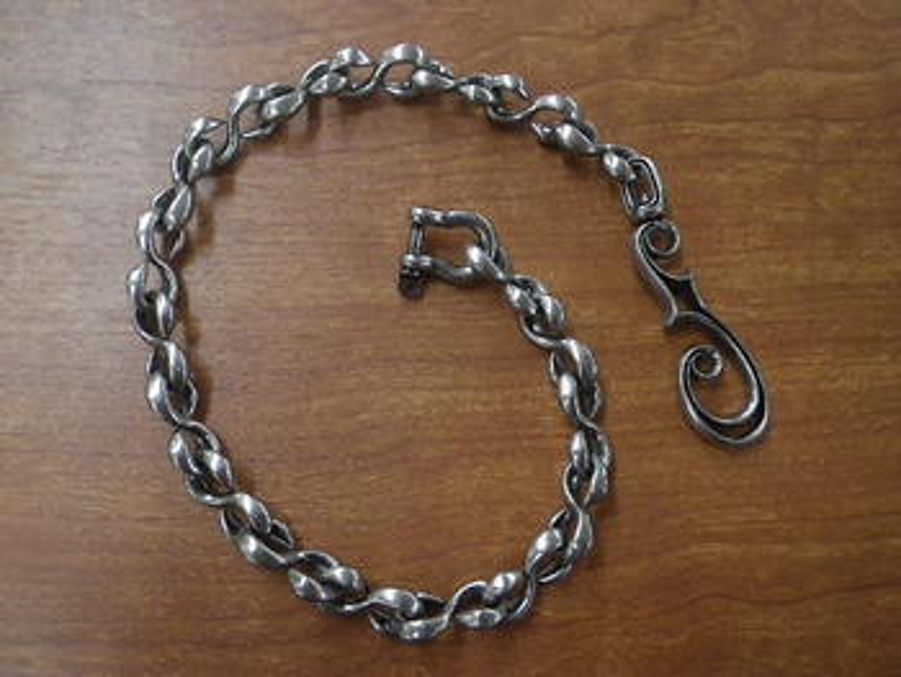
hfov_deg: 63.4
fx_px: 729
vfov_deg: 49.8
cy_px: 338
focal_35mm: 28
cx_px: 450
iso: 400
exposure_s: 1/50
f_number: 3.5
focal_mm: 5
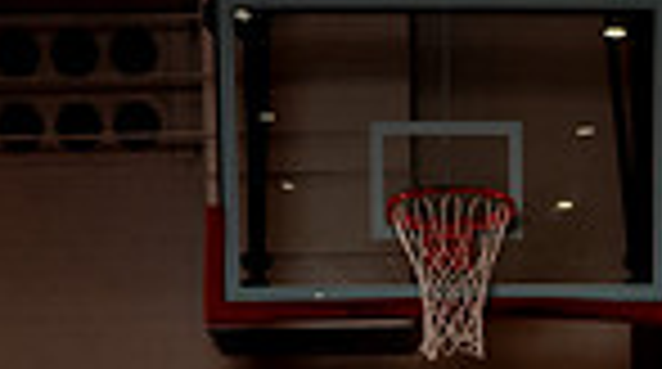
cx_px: 446
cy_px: 954
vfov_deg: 10.8
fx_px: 1577
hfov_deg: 23.6
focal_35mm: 90
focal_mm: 28
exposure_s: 1/250
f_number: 8
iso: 100
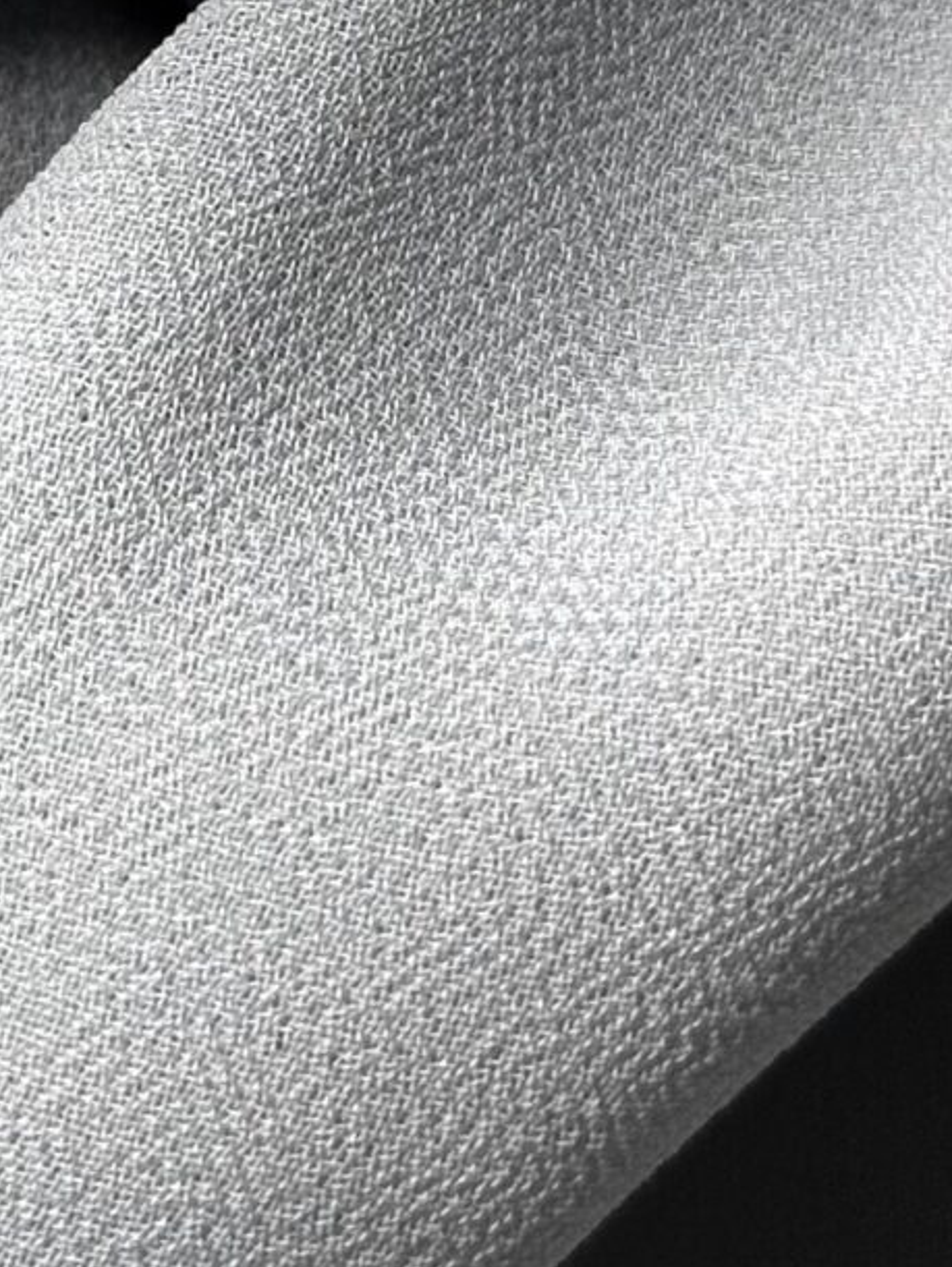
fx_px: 7363
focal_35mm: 201
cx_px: -6
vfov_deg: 9.7
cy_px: -357
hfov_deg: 7.4
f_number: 1.78
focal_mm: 6.86
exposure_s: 1/80
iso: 80
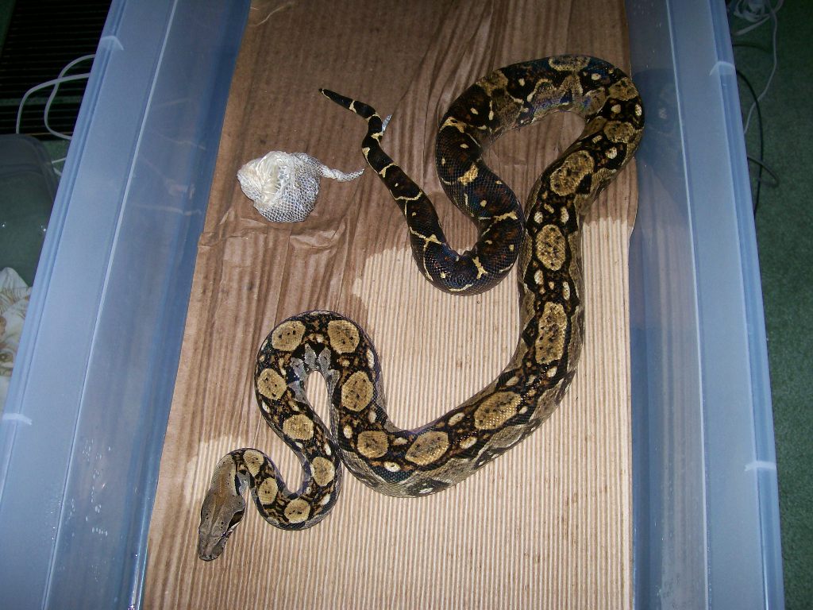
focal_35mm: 36
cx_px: 406
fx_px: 846
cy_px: 305
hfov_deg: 51.4
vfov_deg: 39.7
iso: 80
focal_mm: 6
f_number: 2.7
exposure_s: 1/64
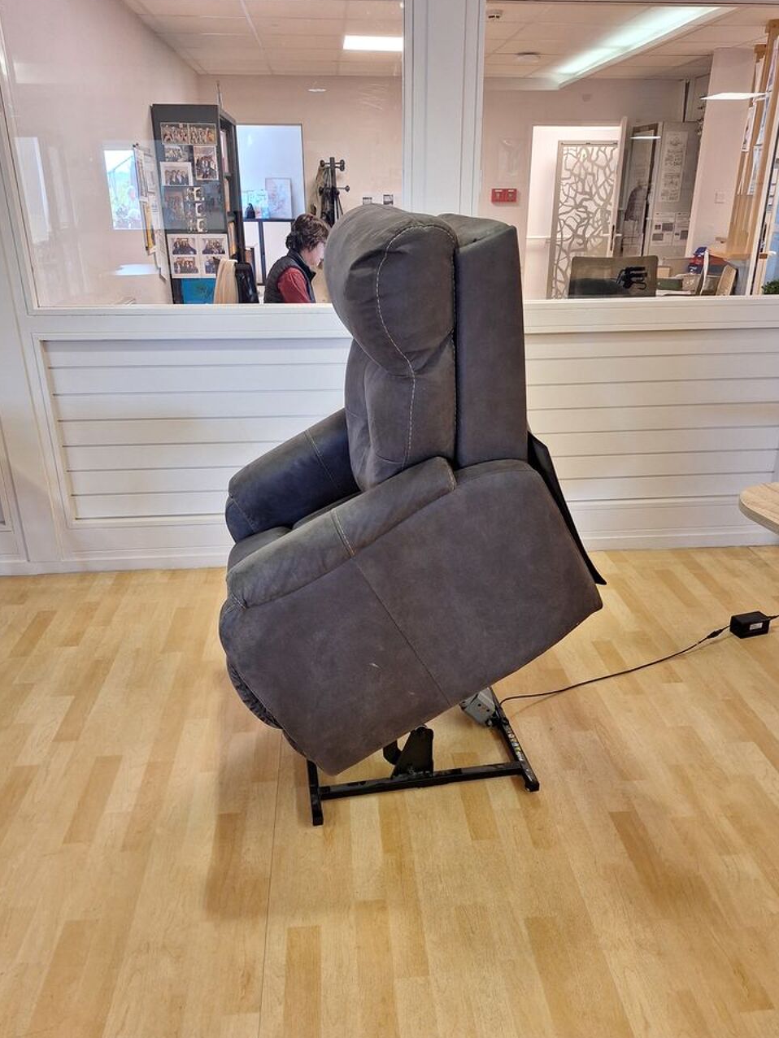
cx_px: 392
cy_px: 504
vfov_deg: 71.6
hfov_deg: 56.8
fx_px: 720
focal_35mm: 24
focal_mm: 5.54
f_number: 1.8
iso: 200
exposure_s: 1/50
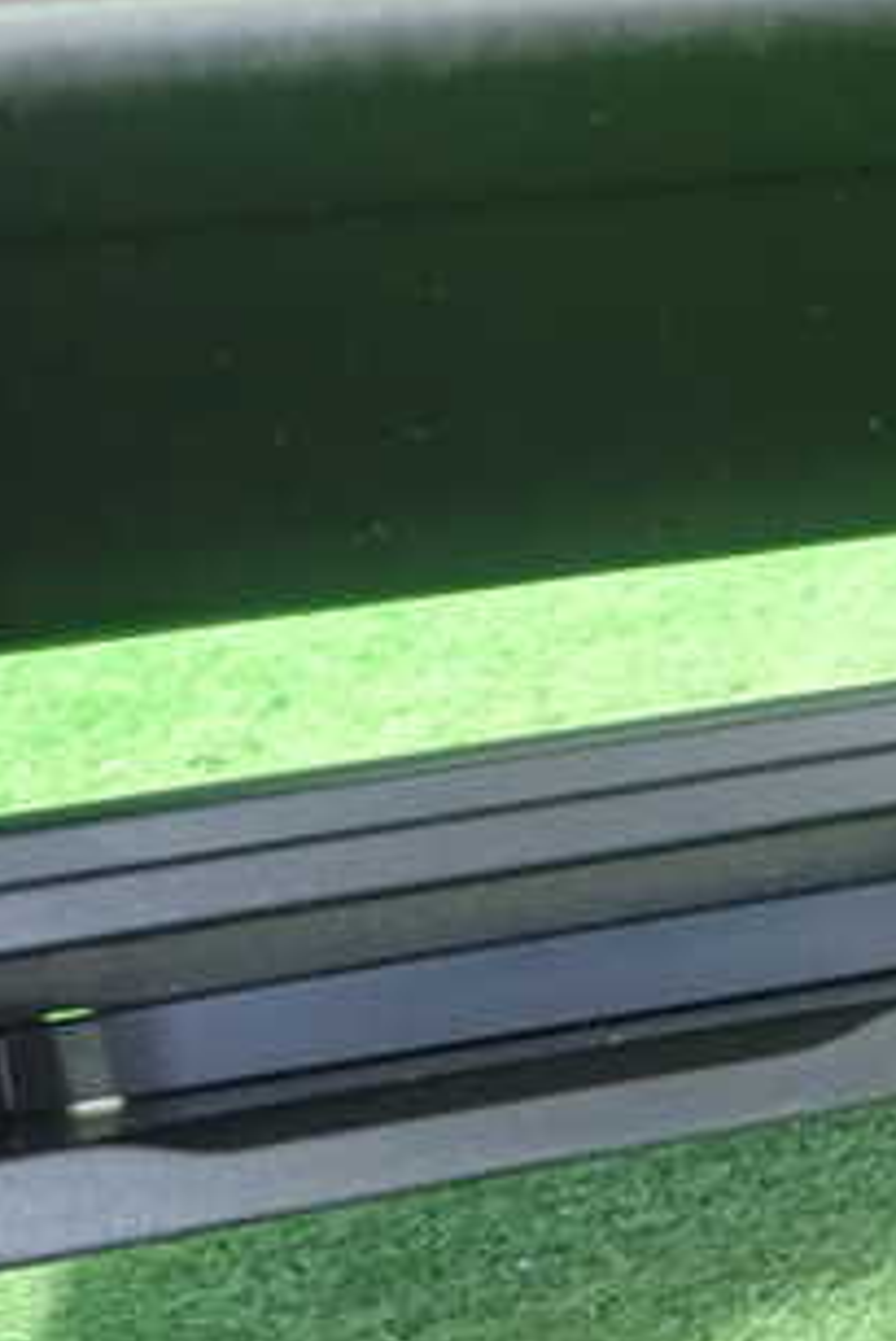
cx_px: 1132
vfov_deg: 32.7
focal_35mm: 61
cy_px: 834
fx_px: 2275
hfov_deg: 20.5
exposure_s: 1/60
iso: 800
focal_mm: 5.5
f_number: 2.3
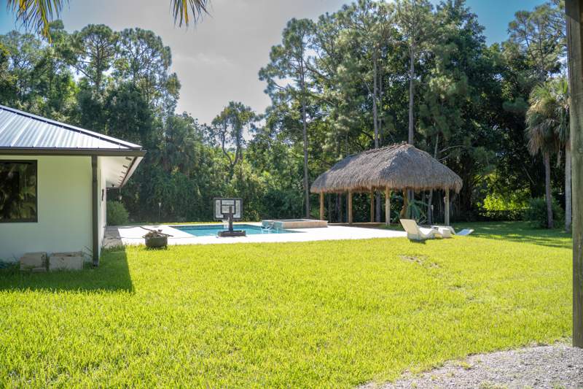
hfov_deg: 67.4
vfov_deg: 47.9
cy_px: 194
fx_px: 437
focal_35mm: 27
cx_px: 292
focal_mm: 18
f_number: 3.5
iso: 100
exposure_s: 1/250
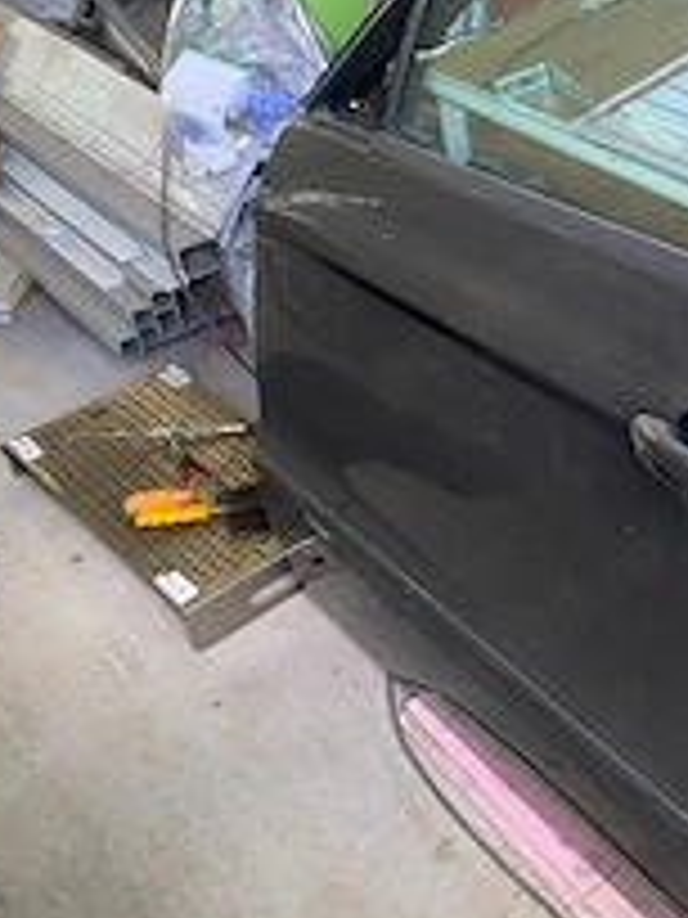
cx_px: 607
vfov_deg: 37.3
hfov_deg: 27.6
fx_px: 1352
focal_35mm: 51
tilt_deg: -32.1
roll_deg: +4.1
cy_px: 346
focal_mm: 4.25
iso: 125
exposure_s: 1/60
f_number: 1.8
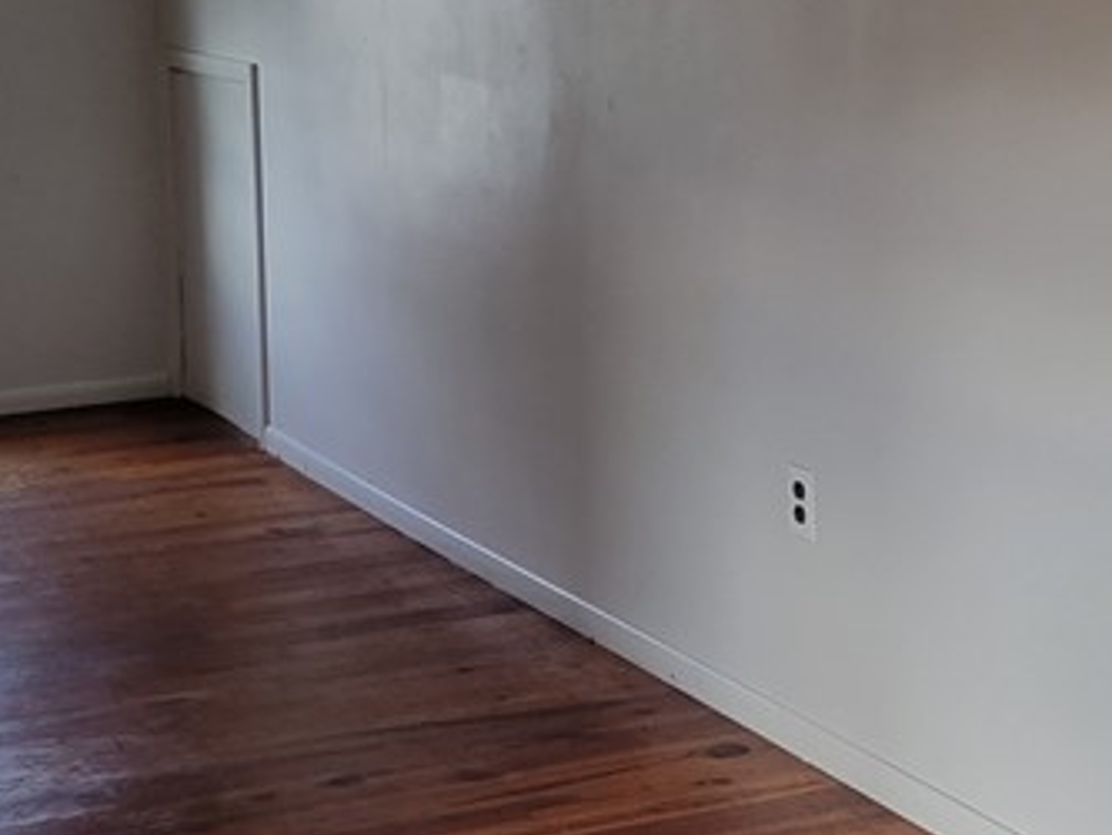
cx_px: 260
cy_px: 277
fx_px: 2571
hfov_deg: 24.1
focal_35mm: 80
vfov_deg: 18.4
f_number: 1.8
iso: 250
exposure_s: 1/120
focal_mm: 5.4
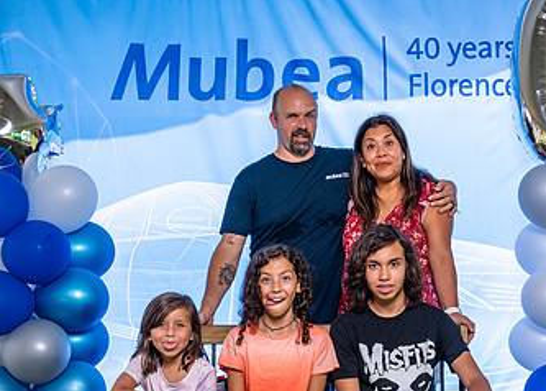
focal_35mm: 60
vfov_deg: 23.4
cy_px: 301
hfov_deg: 32.6
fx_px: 931
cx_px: 318
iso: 200
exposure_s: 1/250
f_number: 5.6
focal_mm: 31
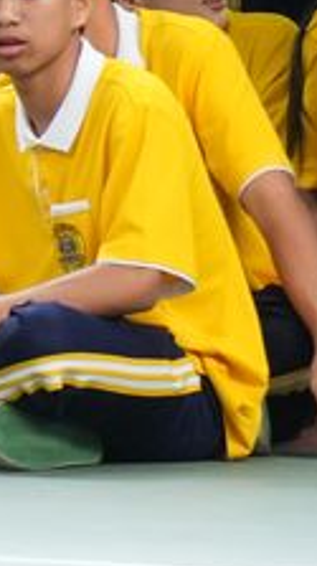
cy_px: -135
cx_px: -714
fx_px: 16041
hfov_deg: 1.1
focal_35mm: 1071
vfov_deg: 2.0
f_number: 6.3
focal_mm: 135
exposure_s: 1/320
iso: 2000
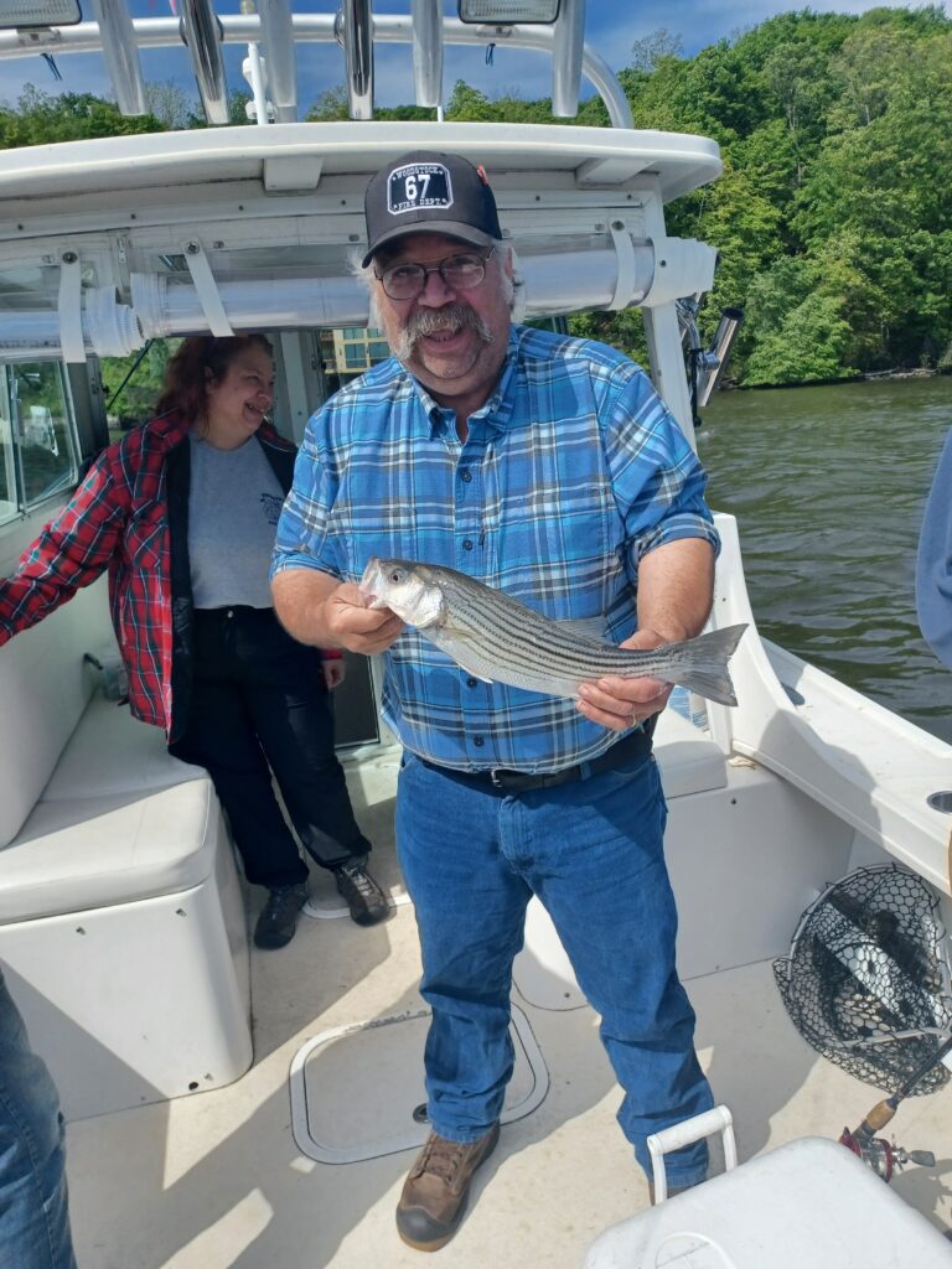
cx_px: 476
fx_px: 917
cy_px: 634
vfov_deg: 69.4
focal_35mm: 25
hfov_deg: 54.9
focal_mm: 4.6
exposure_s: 1/377
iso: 32
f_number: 1.8
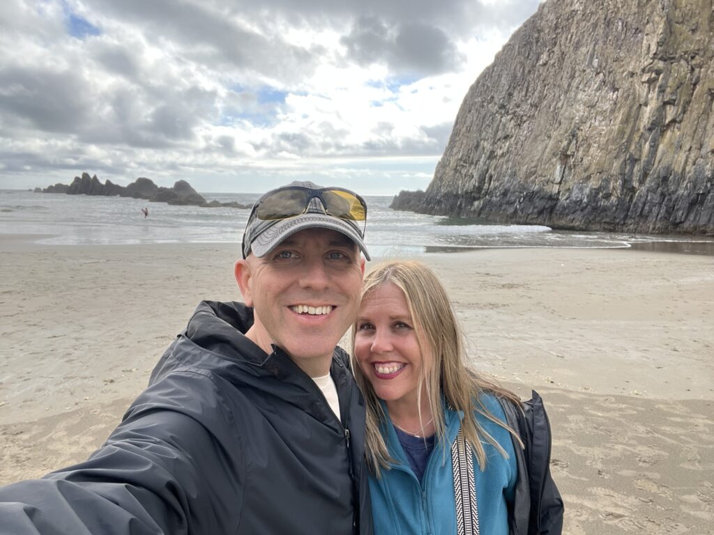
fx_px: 474
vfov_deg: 58.9
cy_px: 268
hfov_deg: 73.9
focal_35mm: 23
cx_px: 357
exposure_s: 1/458
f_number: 2.2
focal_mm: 2.71
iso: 32
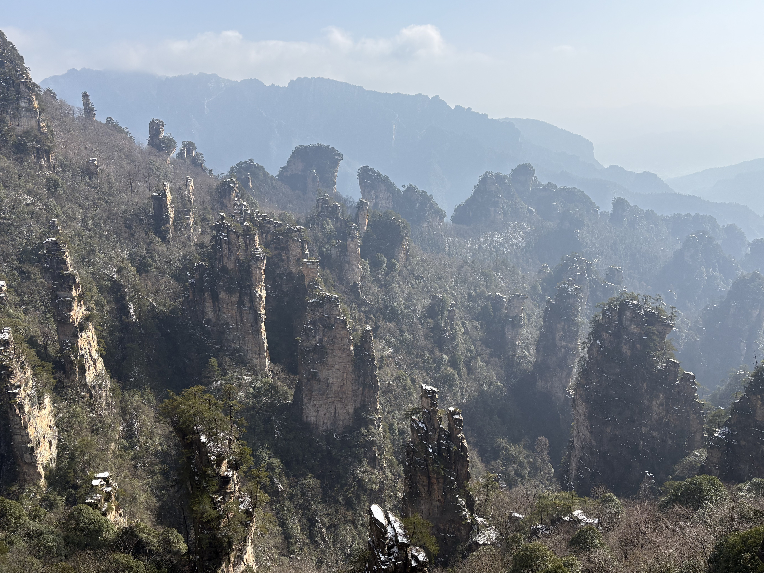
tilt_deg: -16.3
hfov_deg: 65.3
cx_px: 395
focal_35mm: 27
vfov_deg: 51.3
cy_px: 278
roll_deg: +0.7
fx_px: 596
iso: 50
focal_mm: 5.96
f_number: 1.6
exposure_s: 1/3279
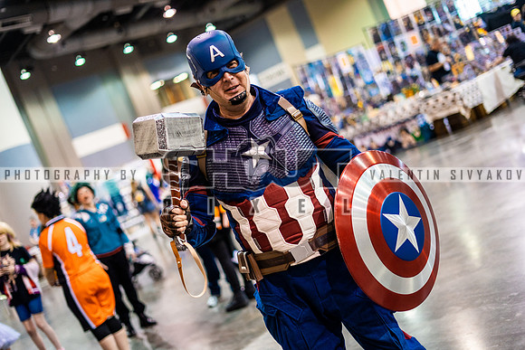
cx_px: 262
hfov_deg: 39.6
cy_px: 175
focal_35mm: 50
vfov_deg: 27.0
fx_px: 729
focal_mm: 50
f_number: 1.8
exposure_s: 1/250
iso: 1000
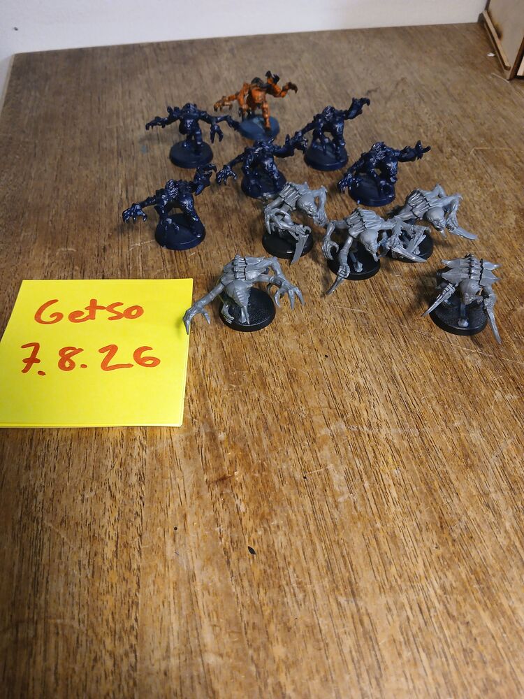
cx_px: 262
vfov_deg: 67.3
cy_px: 350
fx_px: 525
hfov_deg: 53.1
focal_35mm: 26
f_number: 1.8
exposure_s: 1/50
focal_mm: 3.98
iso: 160
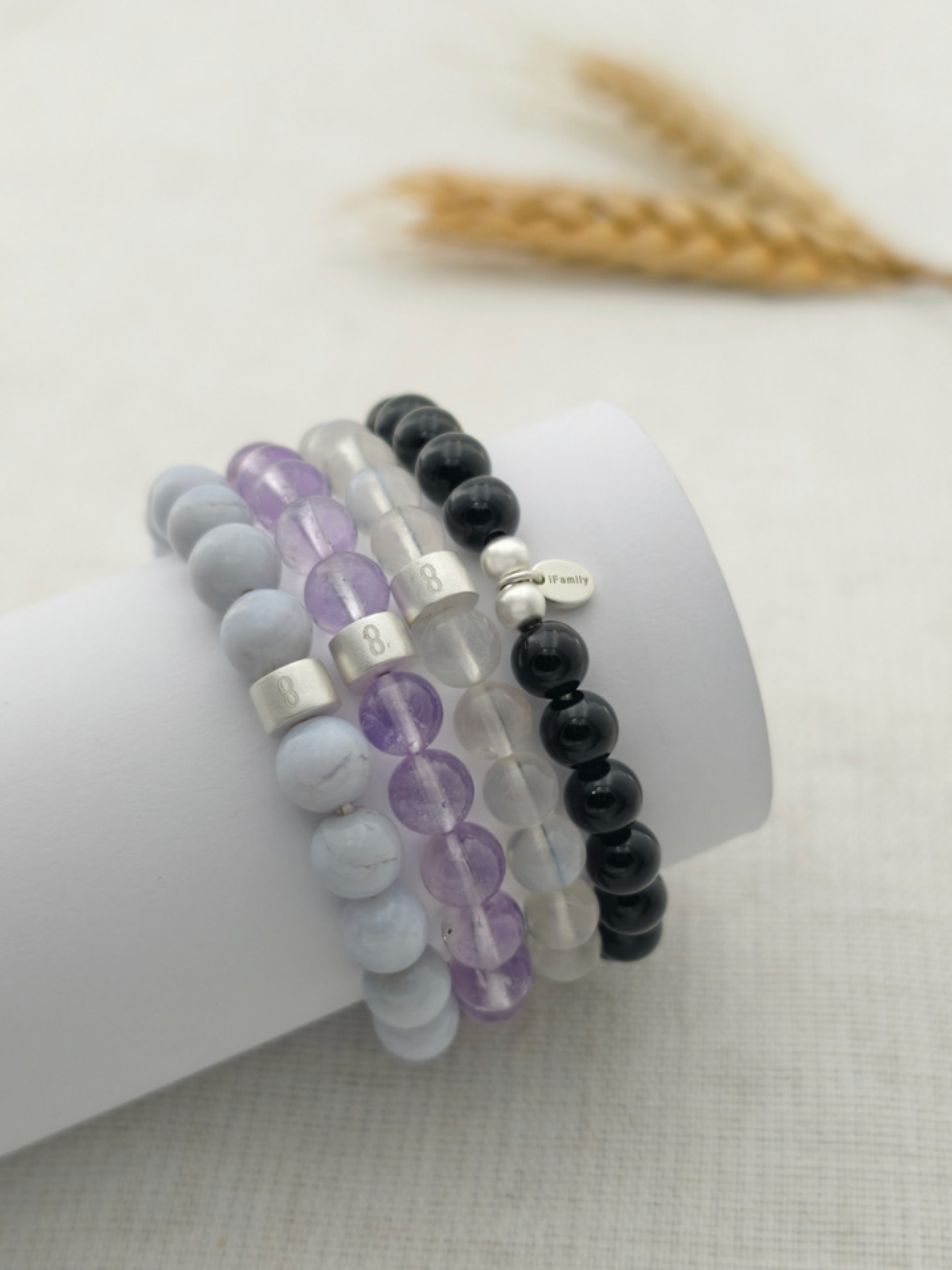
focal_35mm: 50
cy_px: 635
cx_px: 476
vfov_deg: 38.2
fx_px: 1833
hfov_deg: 29.1
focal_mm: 6.54
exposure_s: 1/1429
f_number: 16
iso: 72
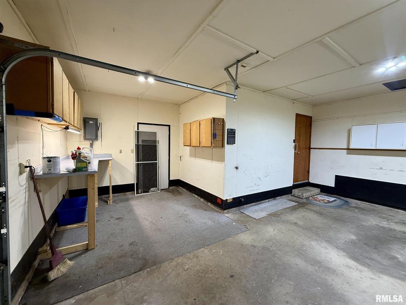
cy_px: 152
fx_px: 164
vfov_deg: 85.7
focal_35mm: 14
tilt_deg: -1.0
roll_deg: -0.3
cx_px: 203
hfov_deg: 102.1
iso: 200
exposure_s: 1/120
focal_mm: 2.22
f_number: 2.2
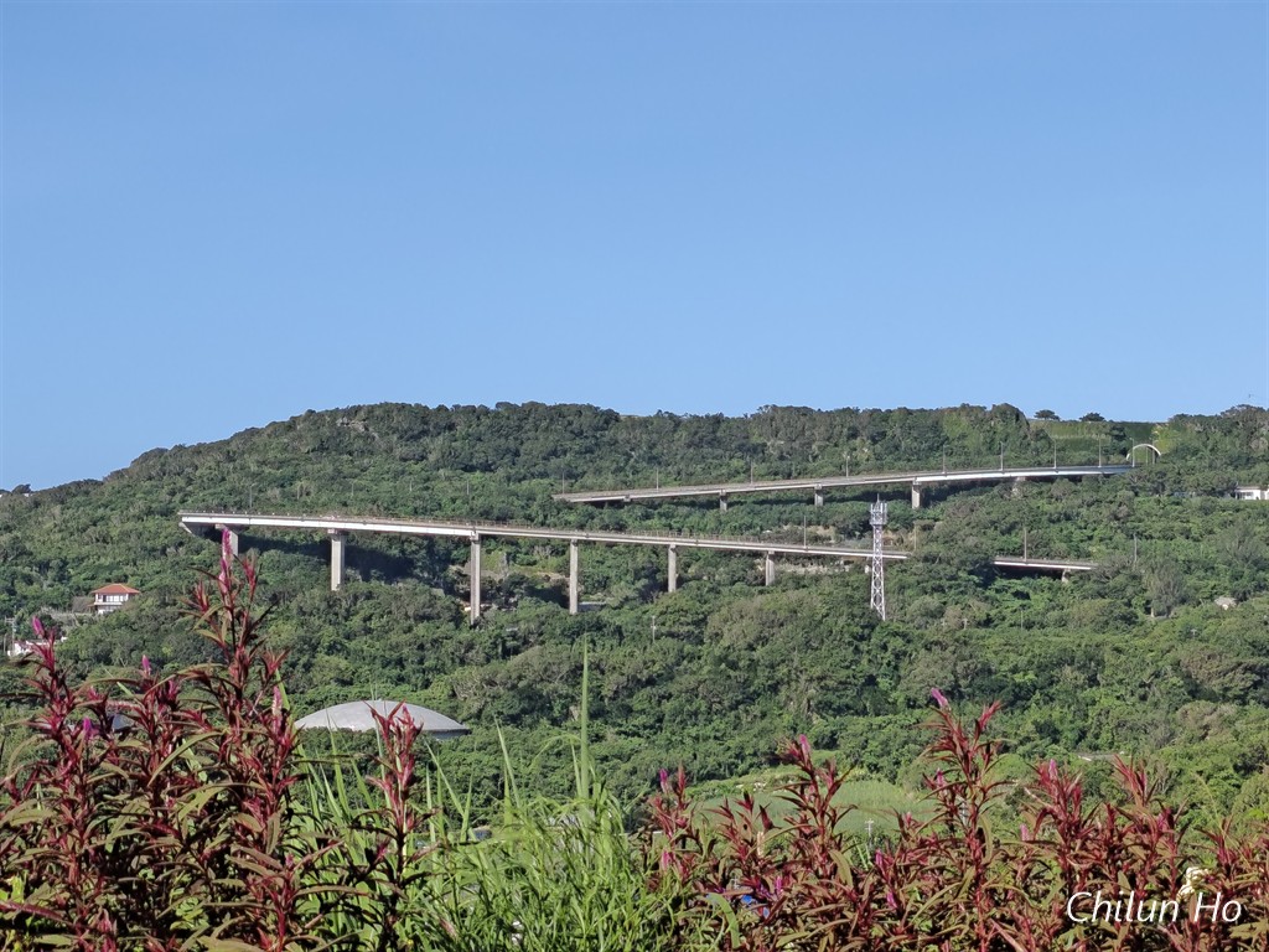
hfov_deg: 21.3
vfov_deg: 16.1
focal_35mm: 92
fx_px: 3373
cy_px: 476
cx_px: 634
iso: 50
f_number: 1.7
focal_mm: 6.07
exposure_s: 1/679
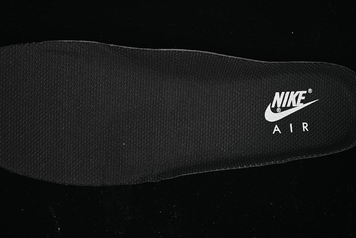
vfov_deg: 18.2
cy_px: 119
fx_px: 742
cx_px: 178
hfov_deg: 27.0
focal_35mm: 75
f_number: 6.3
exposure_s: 1/60
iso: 160
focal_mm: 50
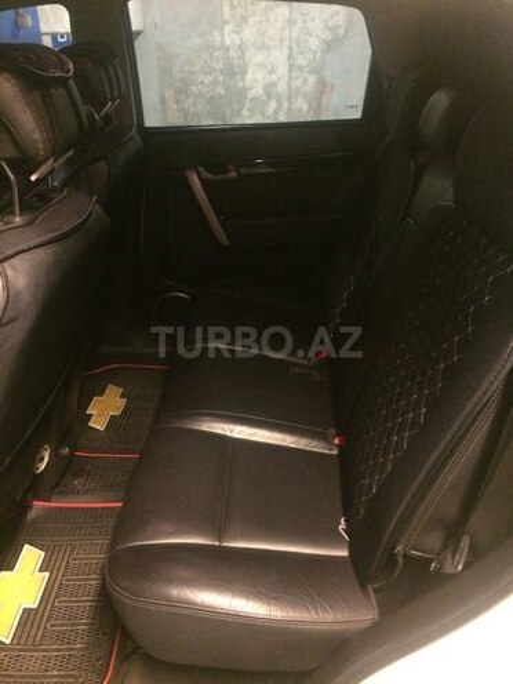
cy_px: 342
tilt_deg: -29.7
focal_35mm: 29
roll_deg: +1.6
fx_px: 573
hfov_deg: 48.2
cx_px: 256
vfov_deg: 61.7
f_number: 2.2
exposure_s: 1/17
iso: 500
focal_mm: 4.15
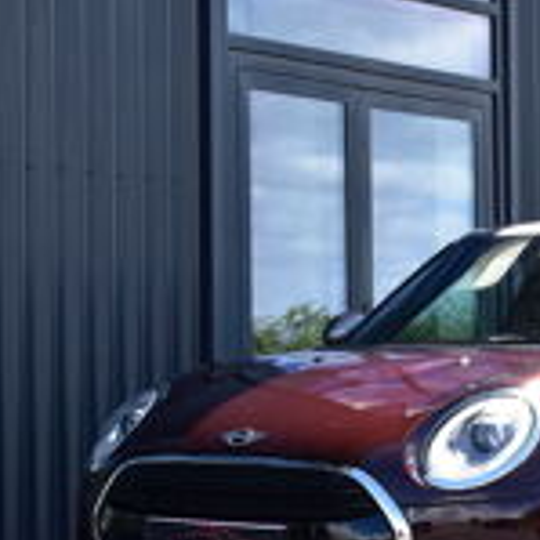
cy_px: 257
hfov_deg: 13.8
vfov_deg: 14.2
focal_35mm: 123
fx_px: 2171
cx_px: 634
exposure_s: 1/200
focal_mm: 30
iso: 400
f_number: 10
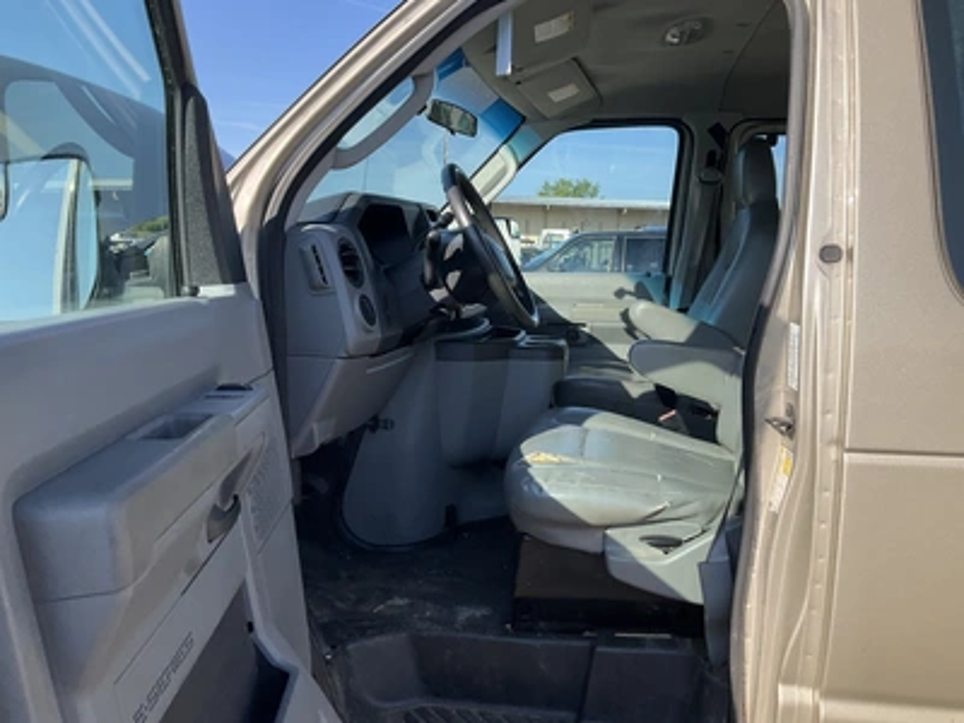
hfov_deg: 61.7
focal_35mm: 29
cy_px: 362
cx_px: 482
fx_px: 808
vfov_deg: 48.2
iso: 25
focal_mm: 3
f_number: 1.8
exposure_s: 1/749
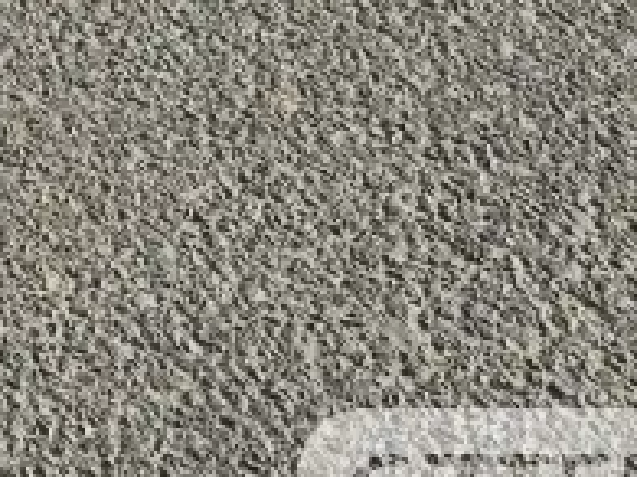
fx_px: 2777
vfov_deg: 8.4
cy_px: -931
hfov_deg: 12.0
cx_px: -513
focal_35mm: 151
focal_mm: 6.3
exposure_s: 1/381
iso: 12
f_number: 1.7
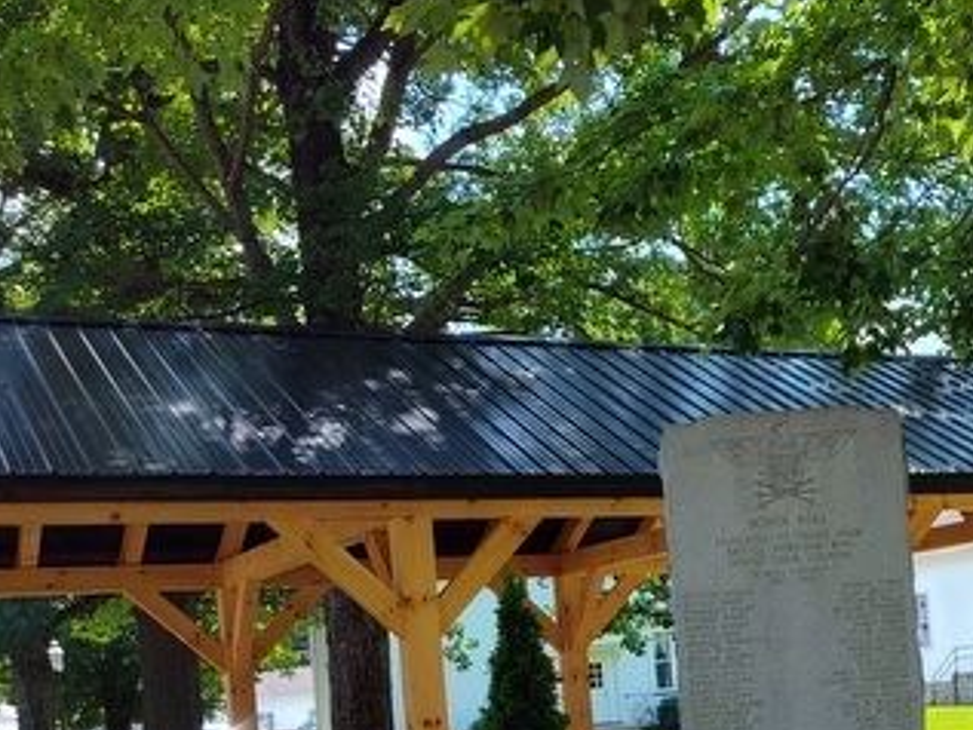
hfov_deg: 31.8
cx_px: 856
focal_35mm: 58
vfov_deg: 24.1
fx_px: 1631
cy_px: 736
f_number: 1.8
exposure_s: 1/552
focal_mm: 5.56
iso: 100
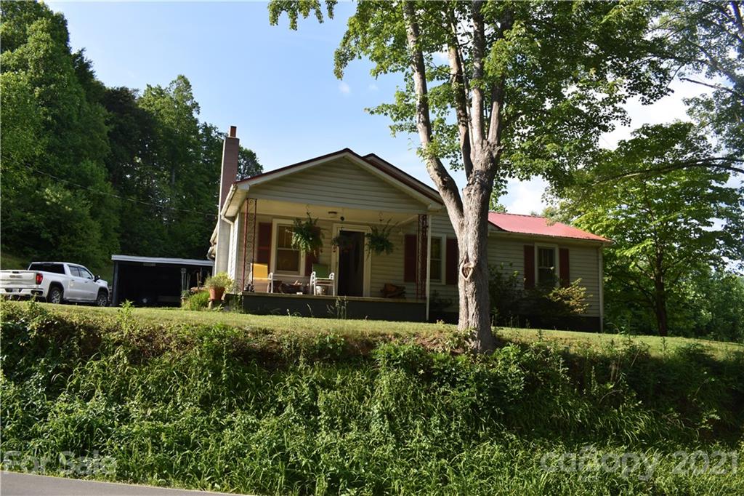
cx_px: 372
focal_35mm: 27
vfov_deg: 47.9
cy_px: 248
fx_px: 558
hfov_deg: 67.4
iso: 100
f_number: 7.1
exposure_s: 1/200
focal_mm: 18
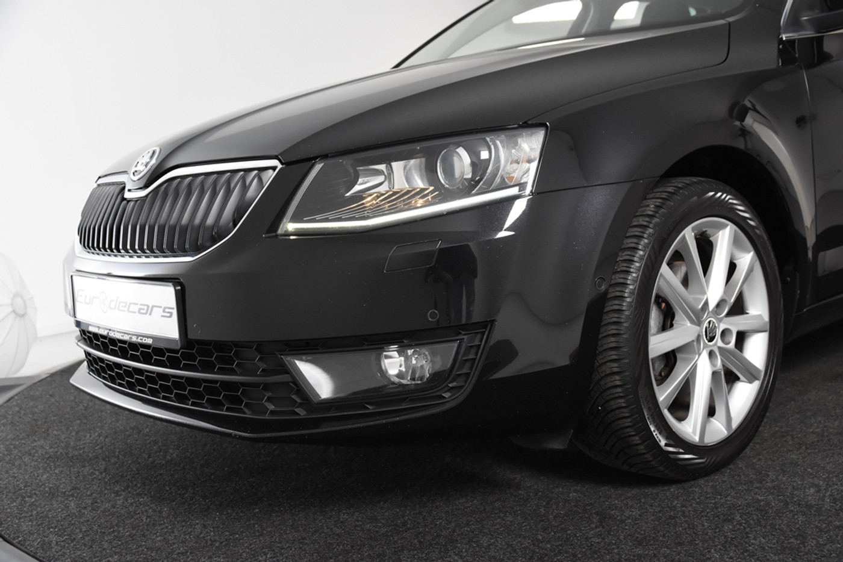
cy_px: 281
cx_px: 422
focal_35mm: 39
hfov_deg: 49.6
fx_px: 913
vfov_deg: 34.2
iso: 1600
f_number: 4.5
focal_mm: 26
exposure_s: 1/80
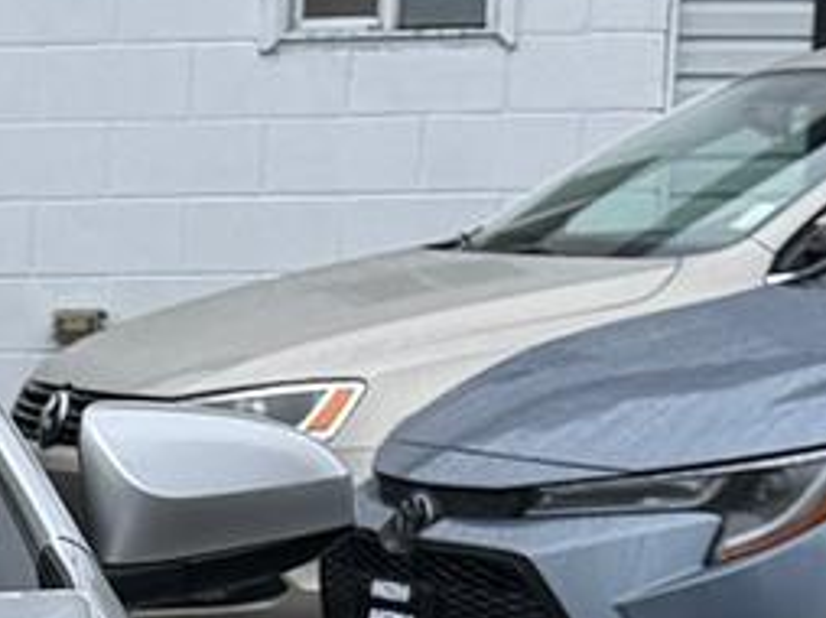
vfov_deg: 10.9
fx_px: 2885
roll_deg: +0.3
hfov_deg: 13.0
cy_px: 1304
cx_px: -1047
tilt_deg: -12.9
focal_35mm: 121
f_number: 1.78
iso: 80
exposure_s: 1/1046
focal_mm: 6.76
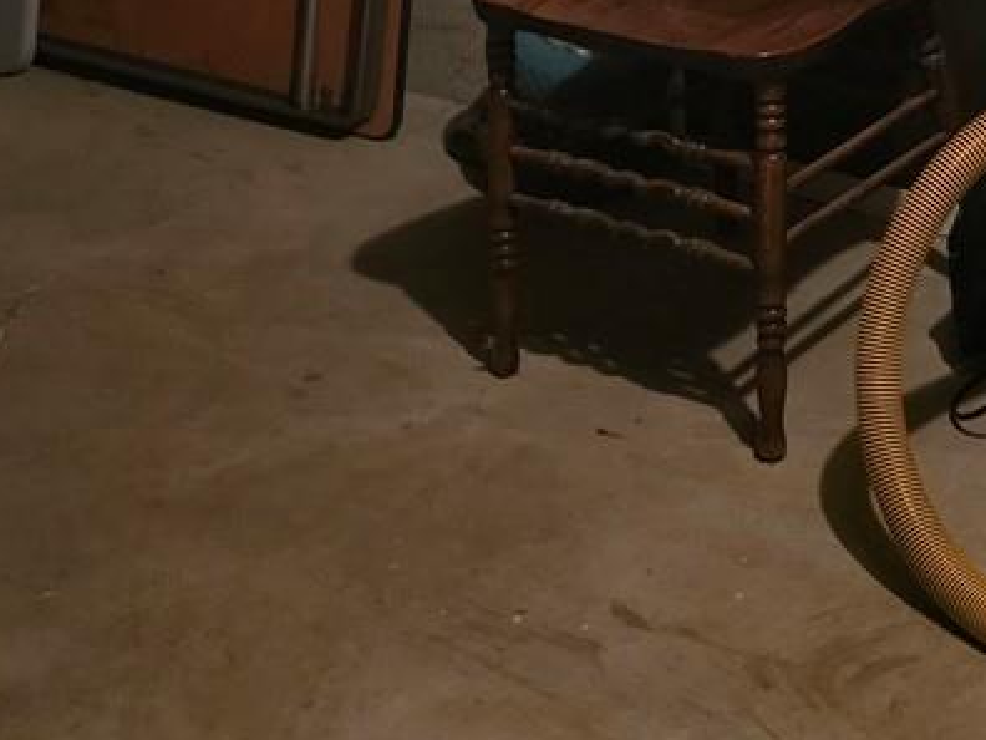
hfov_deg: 20.7
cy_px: -429
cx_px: 886
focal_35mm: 93
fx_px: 2649
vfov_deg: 14.6
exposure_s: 1/60
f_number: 1.7
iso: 1250
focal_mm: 6.3
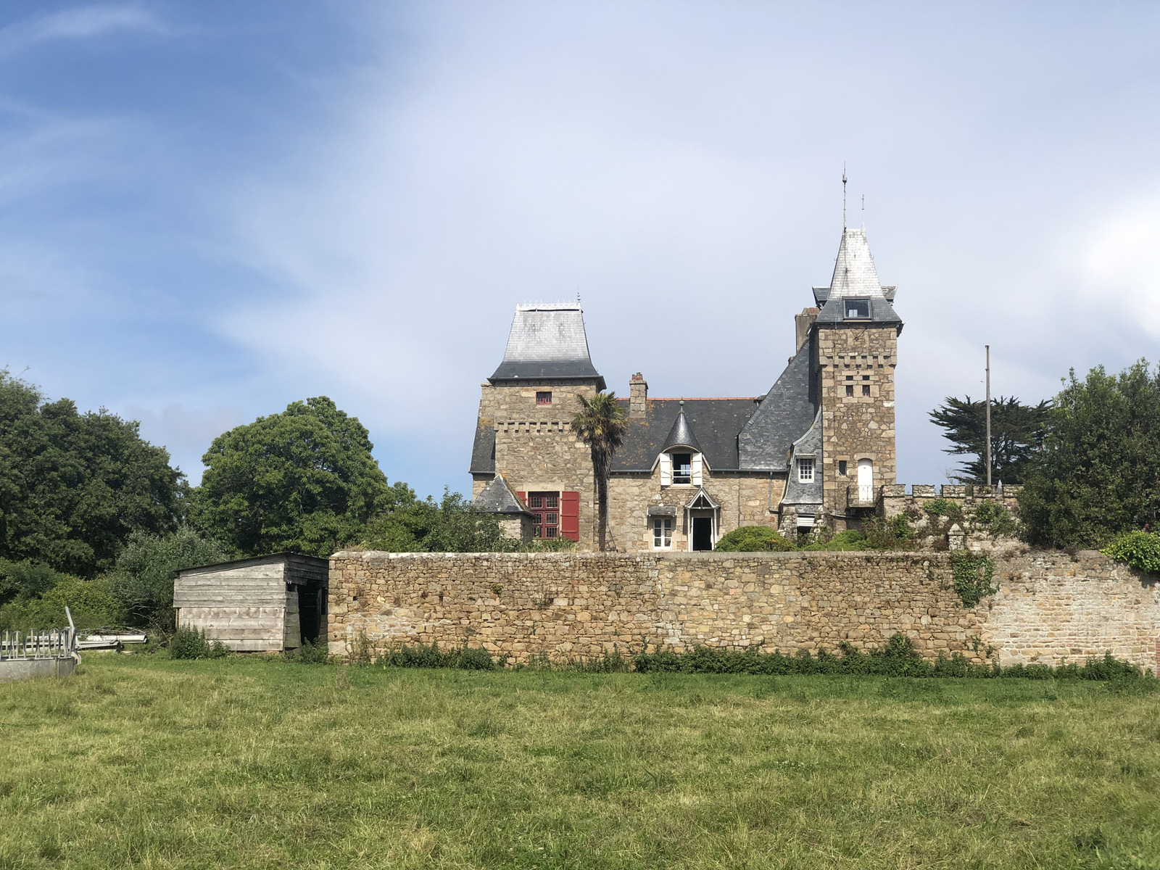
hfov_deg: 36.8
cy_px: 435
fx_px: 1743
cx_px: 580
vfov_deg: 28.0
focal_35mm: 52
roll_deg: +0.4
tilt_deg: +6.0
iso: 16
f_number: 2.4
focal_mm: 6
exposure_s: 1/2288
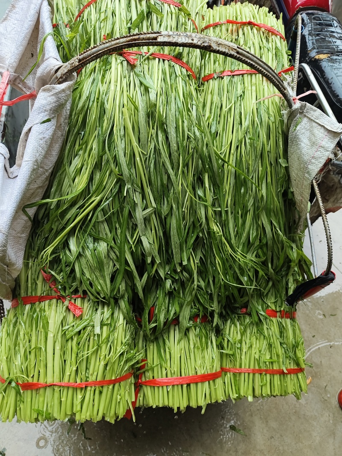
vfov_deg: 71.6
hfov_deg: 56.8
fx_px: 316
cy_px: 228
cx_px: 171
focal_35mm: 24
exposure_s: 1/100
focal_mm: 5.56
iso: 241
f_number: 1.88
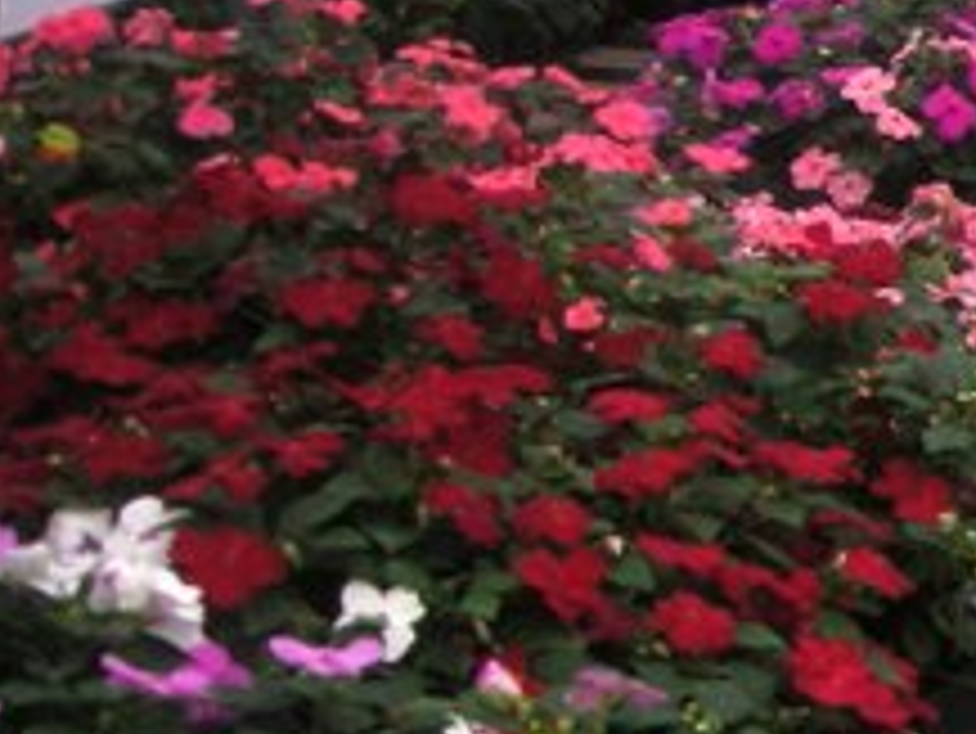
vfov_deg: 12.0
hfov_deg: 14.3
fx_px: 3498
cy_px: 405
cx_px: 1673
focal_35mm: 124
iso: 50
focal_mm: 5.7
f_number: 5.7
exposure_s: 1/286
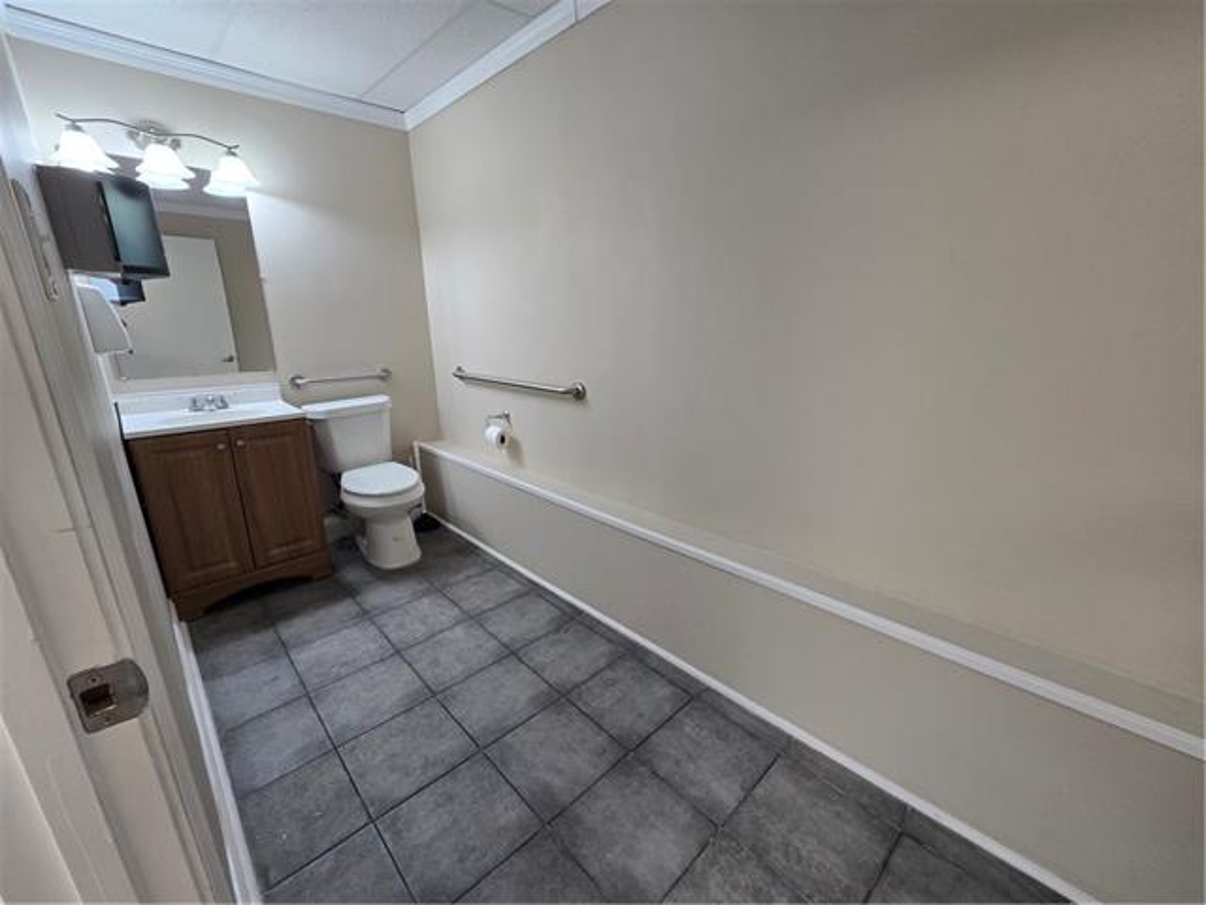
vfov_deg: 89.9
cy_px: 452
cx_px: 603
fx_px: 453
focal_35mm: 13
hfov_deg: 106.2
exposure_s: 1/60
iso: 125
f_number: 2.2
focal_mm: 2.2
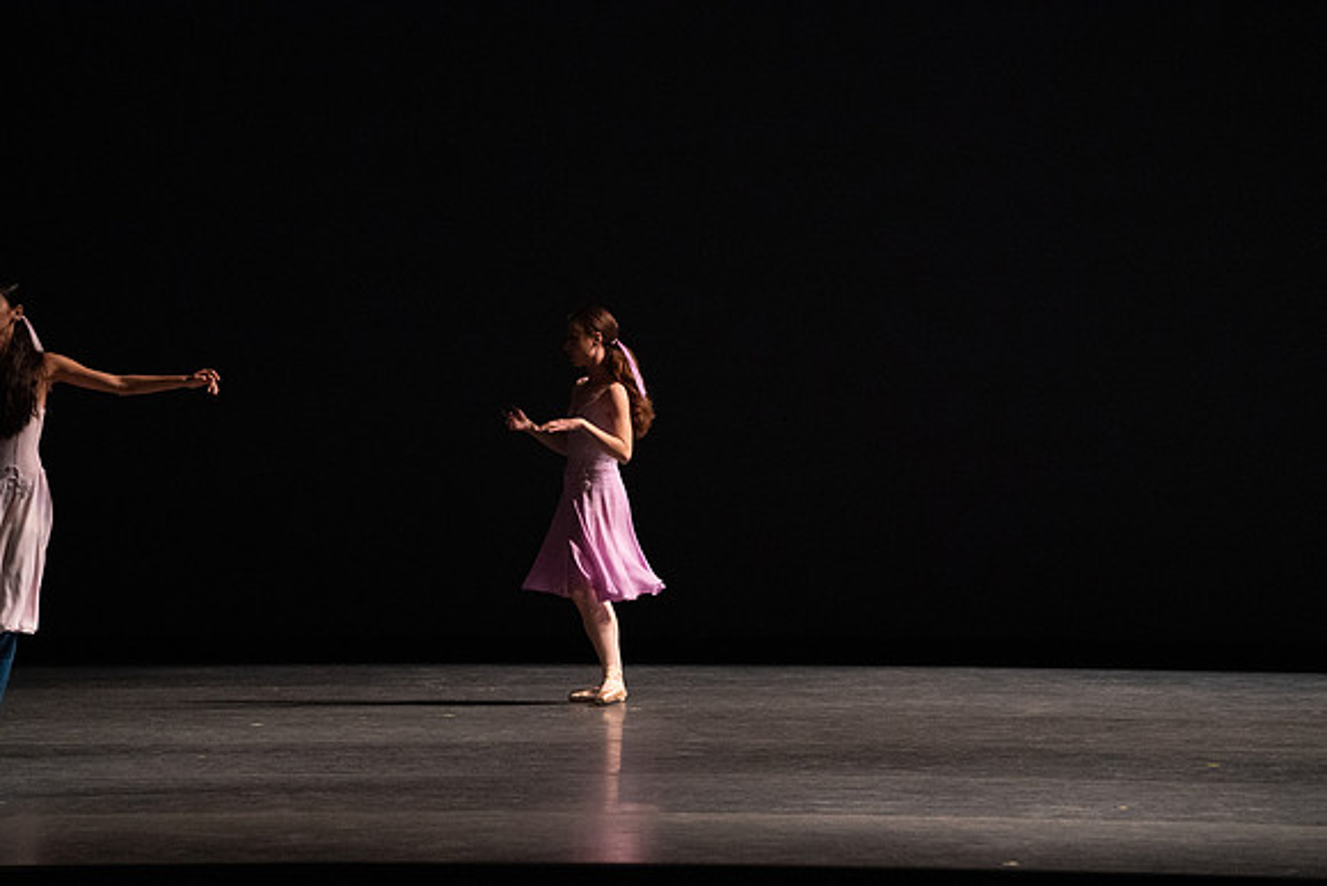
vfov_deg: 6.9
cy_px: 443
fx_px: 7374
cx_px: 664
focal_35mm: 200
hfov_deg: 10.3
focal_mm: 200
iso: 12800
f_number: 5.6
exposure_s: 1/400
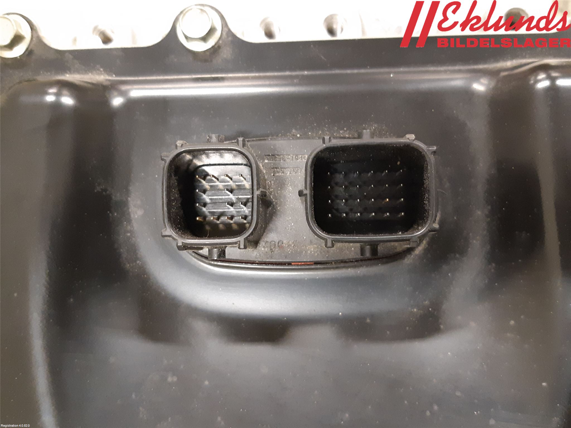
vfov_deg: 53.1
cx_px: 286
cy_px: 214
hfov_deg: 67.3
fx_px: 429
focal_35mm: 26
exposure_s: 1/25
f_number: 1.7
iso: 400
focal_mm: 3.93
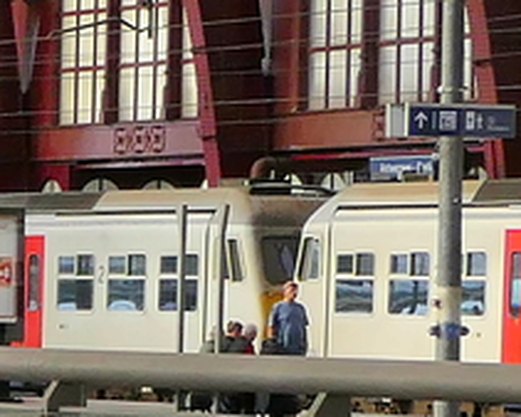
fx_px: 5045
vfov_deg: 4.7
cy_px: 326
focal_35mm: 327
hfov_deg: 5.7
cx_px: -711
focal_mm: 16.9
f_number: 4.5
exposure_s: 1/800
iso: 800
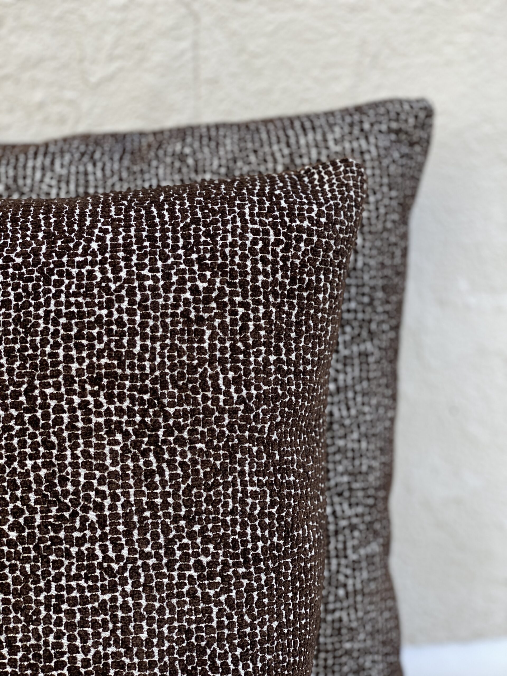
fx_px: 1015
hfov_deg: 28.0
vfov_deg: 36.8
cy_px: 338
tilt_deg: -16.9
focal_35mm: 52
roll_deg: -0.4
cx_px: 254
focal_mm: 6
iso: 25
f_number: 2
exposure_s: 1/122
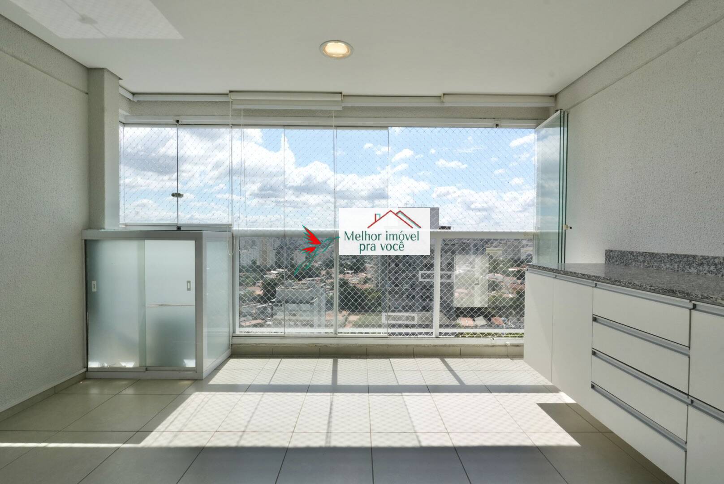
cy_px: 242
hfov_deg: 94.9
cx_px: 362
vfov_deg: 72.2
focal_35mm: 16
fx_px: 332
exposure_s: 1/160
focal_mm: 11
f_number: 16
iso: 320
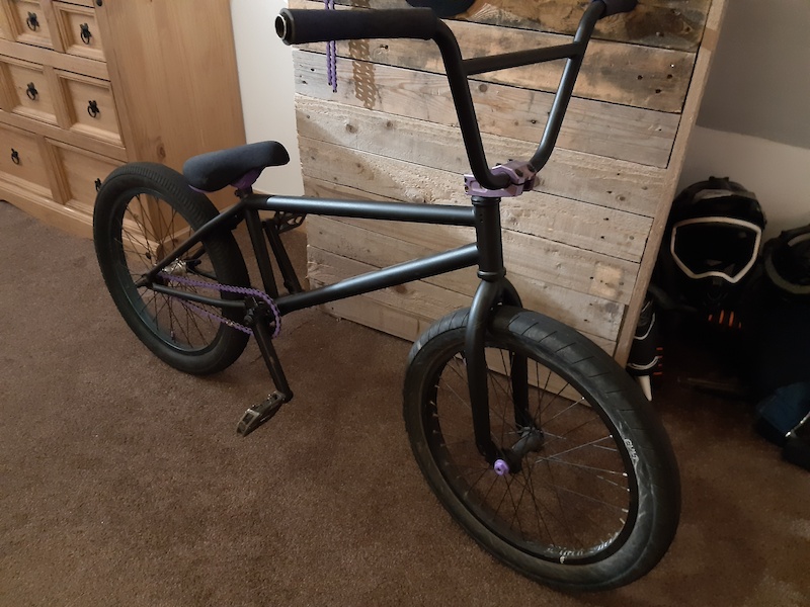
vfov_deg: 53.1
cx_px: 405
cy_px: 304
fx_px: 608
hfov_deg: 67.3
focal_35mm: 26
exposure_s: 1/10
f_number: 1.7
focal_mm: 3.92
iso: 400
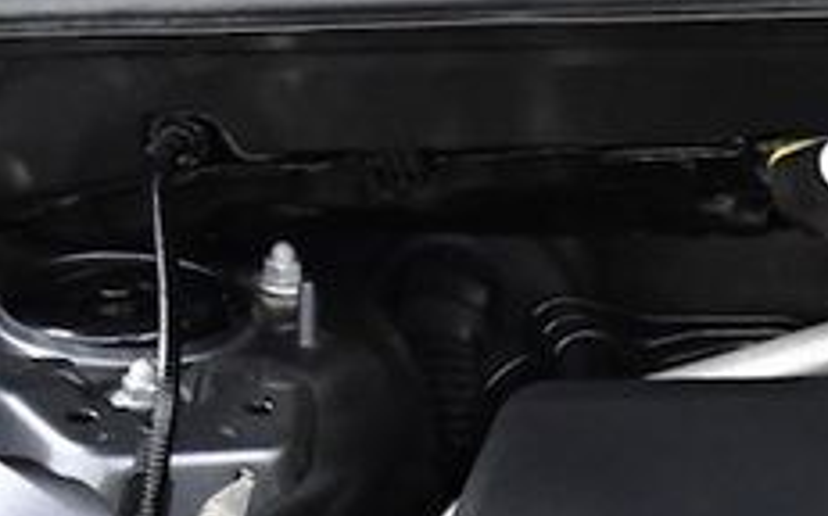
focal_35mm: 122
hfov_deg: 14.7
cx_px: 1541
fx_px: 2751
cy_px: 1027
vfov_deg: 10.0
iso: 2500
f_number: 3.5
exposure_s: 1/125
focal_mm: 18
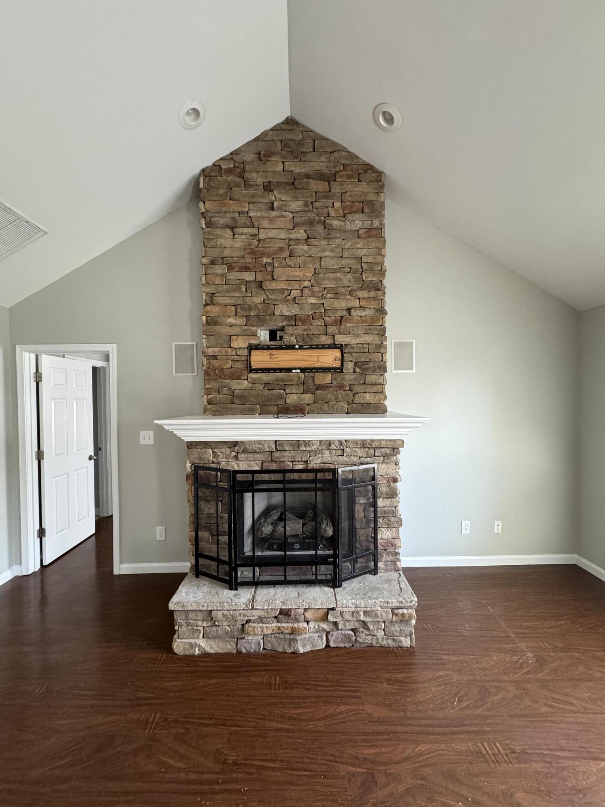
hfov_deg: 85.7
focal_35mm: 14
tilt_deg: -1.4
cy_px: 404
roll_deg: +1.1
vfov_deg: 102.1
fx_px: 326
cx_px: 302
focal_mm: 2.22
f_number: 2.2
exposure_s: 1/73
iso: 320
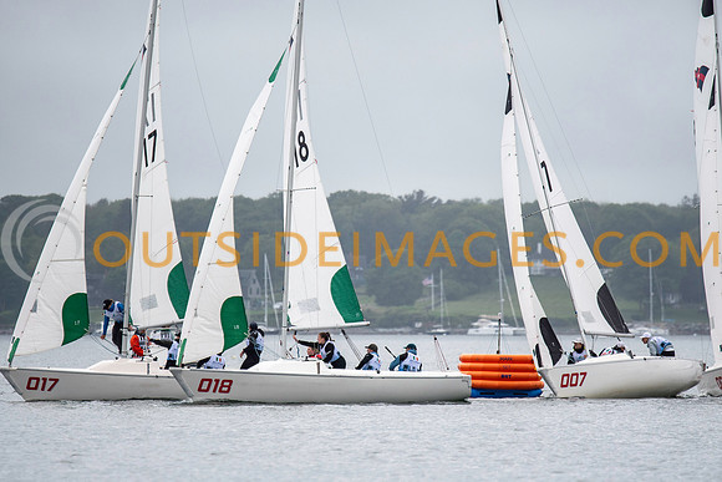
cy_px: 241
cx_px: 353
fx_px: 9390
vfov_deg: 2.9
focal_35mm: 468
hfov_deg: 4.4
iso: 250
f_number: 4
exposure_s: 1/3200
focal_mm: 300
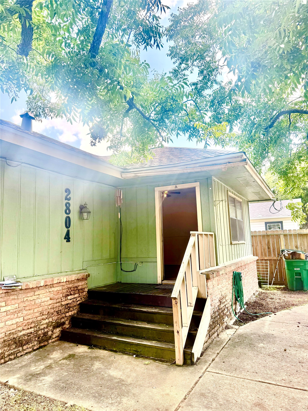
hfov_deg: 56.8
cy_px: 206
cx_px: 154
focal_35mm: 24
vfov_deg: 71.6
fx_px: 285
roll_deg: +2.7
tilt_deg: +7.4
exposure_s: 1/700
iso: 80
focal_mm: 6.76
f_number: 1.78
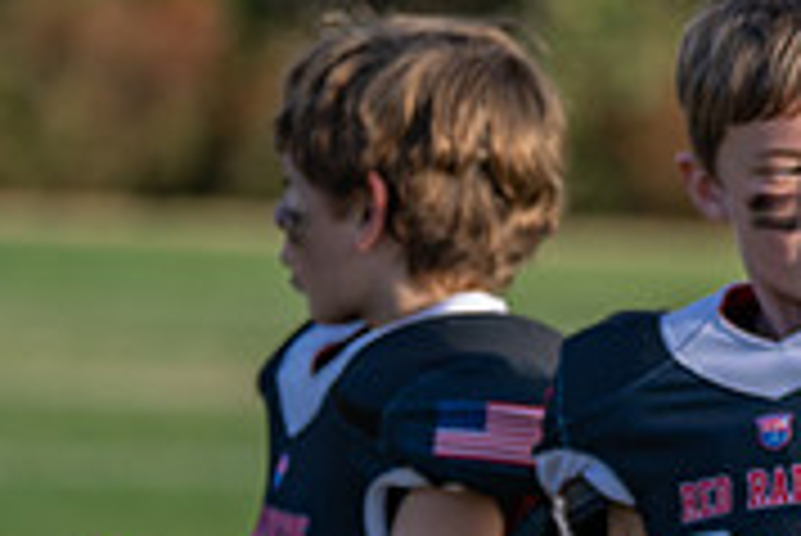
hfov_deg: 5.5
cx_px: 1256
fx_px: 8261
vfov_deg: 3.7
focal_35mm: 371
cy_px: 574
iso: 100
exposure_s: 1/1000
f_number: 2.8
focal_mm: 114
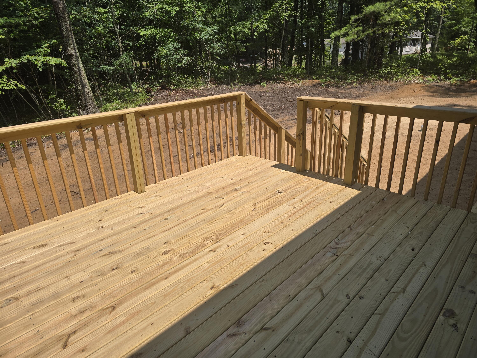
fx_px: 317
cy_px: 179
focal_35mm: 23
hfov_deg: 73.9
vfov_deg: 58.9
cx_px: 238
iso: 12
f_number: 1.7
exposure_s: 1/850
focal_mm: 6.3
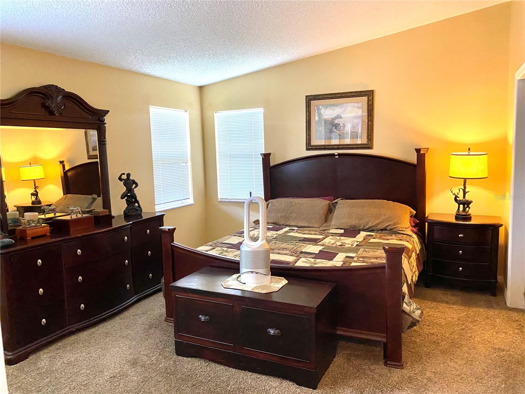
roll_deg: +1.8
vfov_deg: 53.1
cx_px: 262
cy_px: 197
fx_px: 394
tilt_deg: -6.5
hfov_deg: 67.3
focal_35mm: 26
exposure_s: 1/60
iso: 500
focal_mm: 4.25
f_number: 1.8
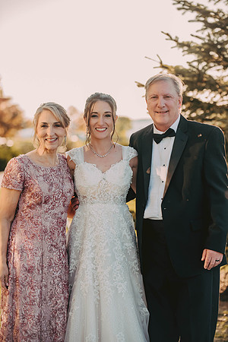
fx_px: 1045
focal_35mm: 110
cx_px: 114
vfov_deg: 18.6
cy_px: 171
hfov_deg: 12.5
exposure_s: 1/2500
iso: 800
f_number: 2.8
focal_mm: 110
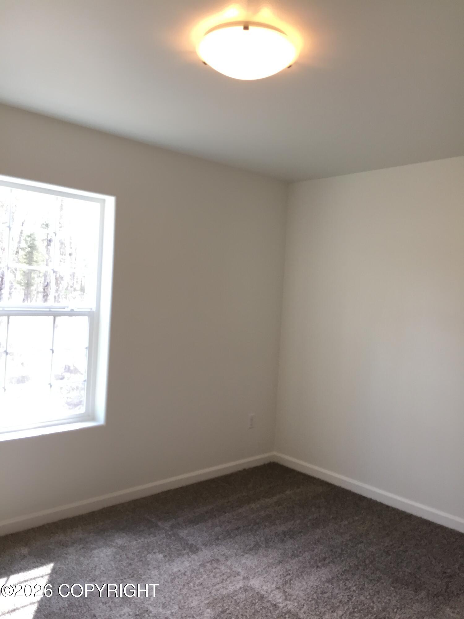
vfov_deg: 61.7
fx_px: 518
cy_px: 310
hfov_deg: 48.2
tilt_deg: -1.0
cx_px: 232
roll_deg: -2.5
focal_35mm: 29
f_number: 2.2
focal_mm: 4.15
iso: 32
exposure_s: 1/40
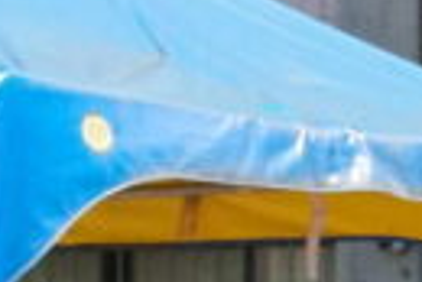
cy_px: 666
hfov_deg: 2.0
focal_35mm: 1005
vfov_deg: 1.4
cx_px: 1535
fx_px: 11794
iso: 1600
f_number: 5.6
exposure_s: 1/2000
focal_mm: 83
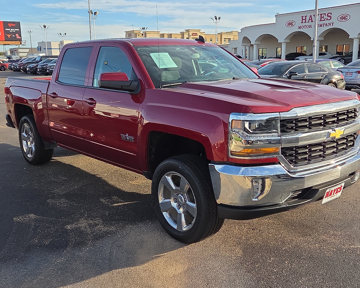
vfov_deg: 40.1
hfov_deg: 49.1
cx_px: 181
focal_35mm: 37
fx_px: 394
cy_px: 146
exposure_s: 1/769
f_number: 1.8
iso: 25
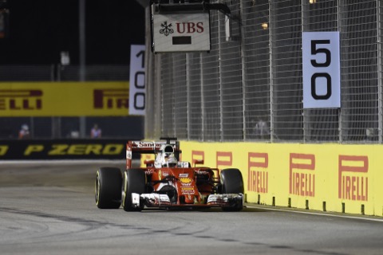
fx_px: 5319
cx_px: 192
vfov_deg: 2.7
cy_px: 128
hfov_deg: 4.1
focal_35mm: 500
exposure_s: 1/640
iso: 4000
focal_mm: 500
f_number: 5.6
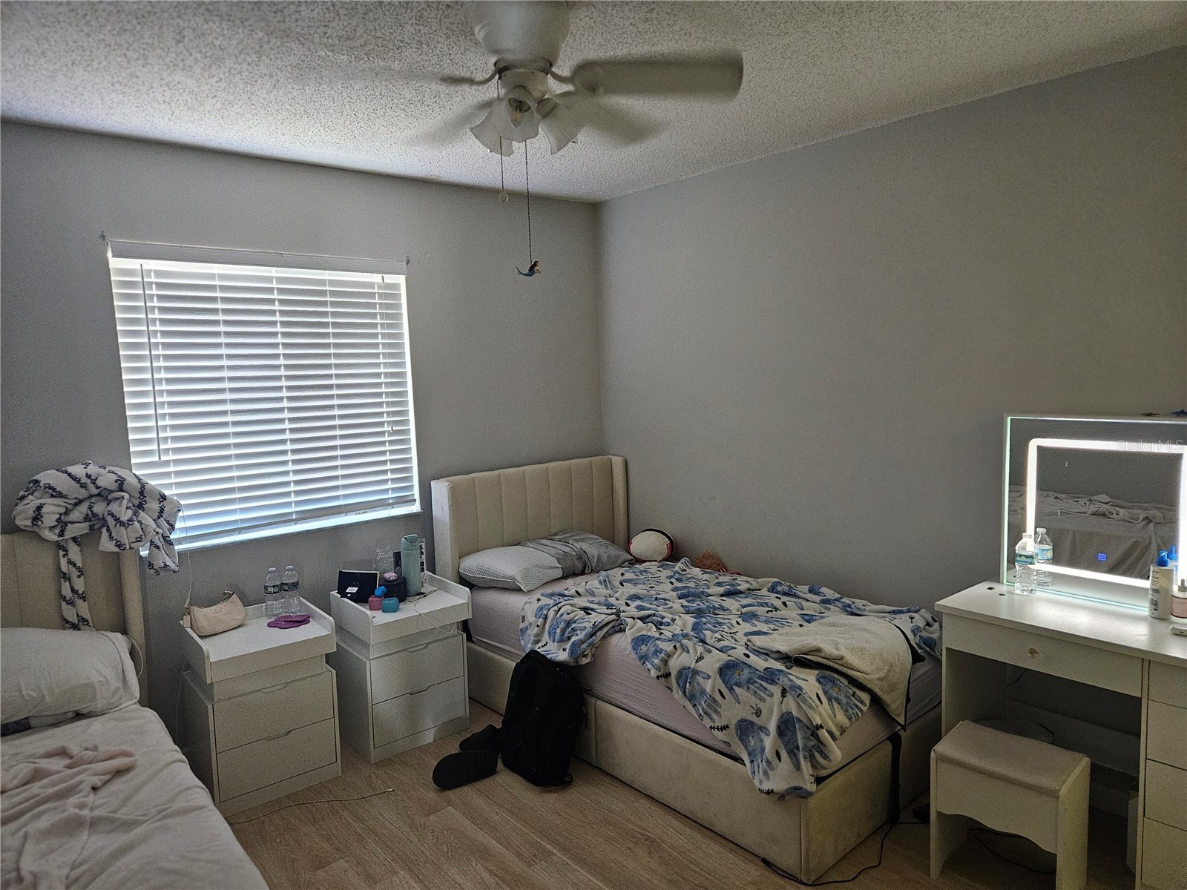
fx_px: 789
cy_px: 445
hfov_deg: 73.9
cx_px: 594
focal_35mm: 23
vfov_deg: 58.9
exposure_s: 1/60
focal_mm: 5.4
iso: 800
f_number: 1.8
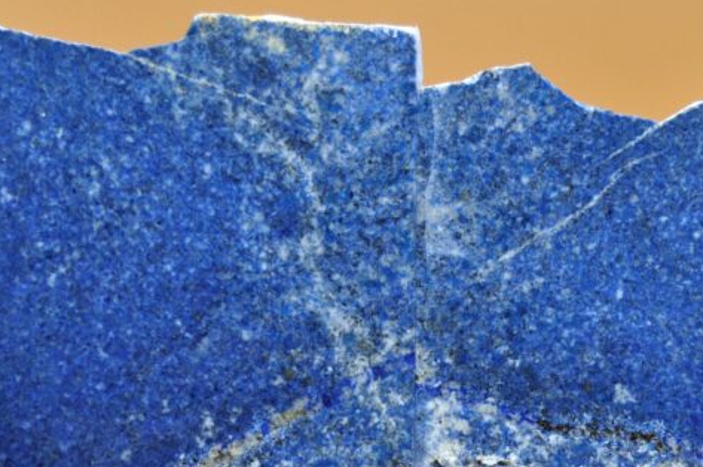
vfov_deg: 14.7
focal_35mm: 91
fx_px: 1775
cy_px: 498
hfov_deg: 22.4
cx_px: 424
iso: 400
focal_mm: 28
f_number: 4.5
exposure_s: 1/80
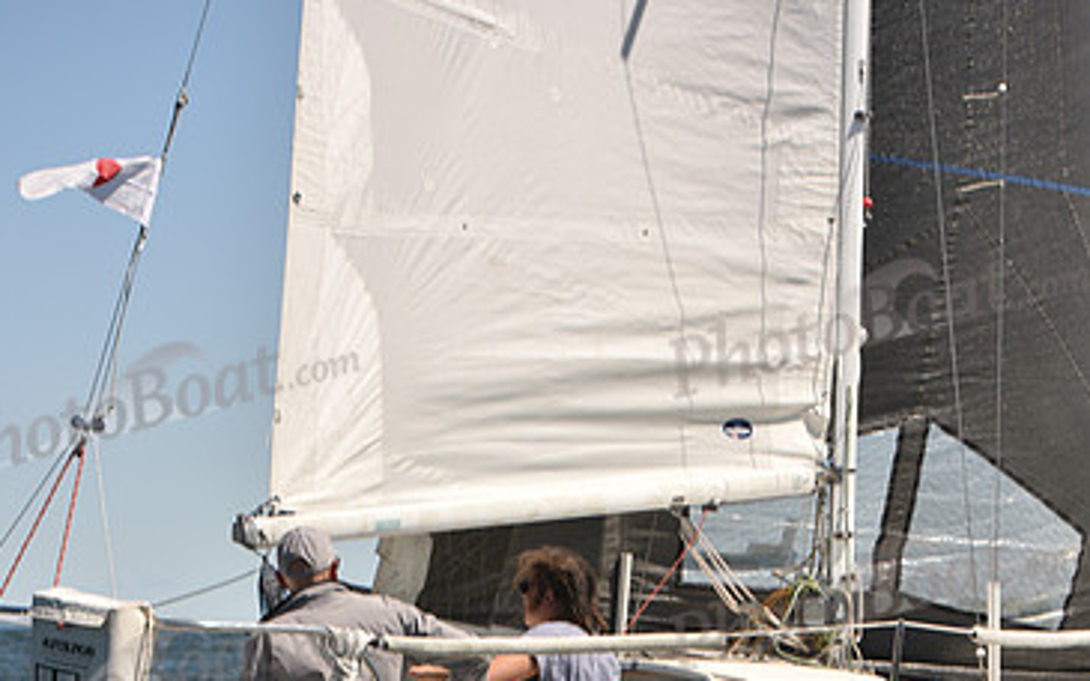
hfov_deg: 15.7
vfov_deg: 9.7
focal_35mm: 133
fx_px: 3950
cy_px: 794
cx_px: 515
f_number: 4.5
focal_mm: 82
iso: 250
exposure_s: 1/1250
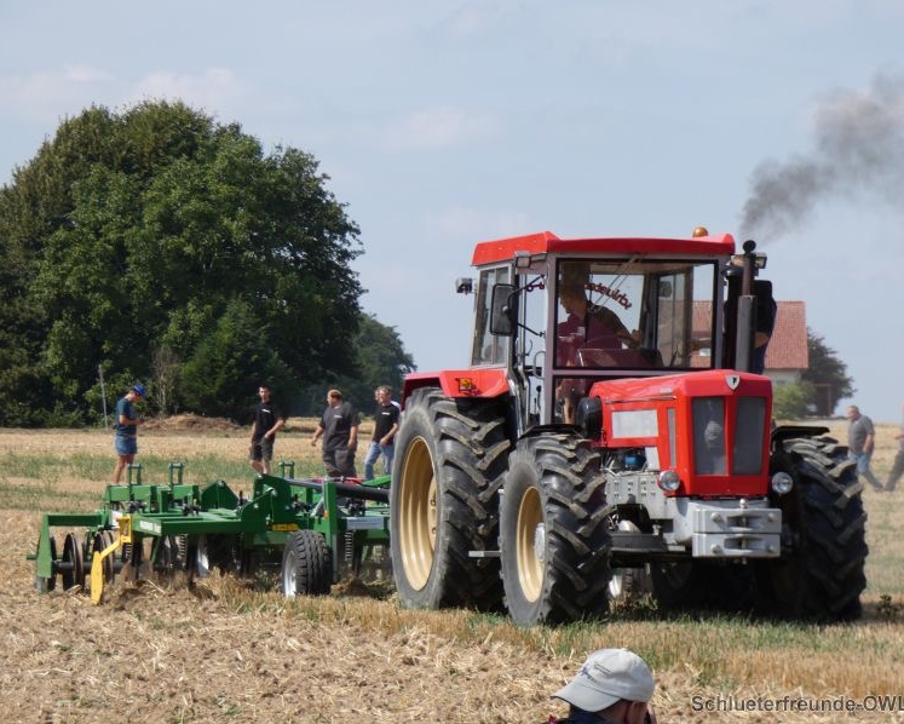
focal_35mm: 233
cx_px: 478
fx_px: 6236
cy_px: 362
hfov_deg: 8.3
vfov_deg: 6.6
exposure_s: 1/320
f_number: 5.5
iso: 80
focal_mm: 39.9
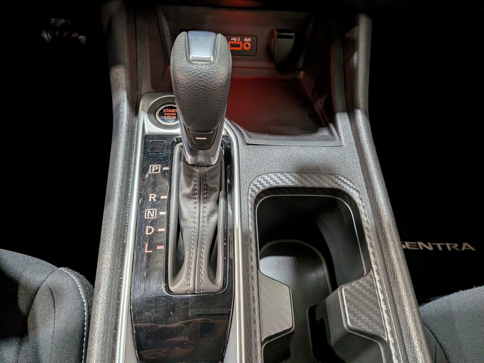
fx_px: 336
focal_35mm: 24
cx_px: 242
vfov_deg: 56.8
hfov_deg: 71.6
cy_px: 182
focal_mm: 4.53
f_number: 1.7
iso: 45
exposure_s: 1/120
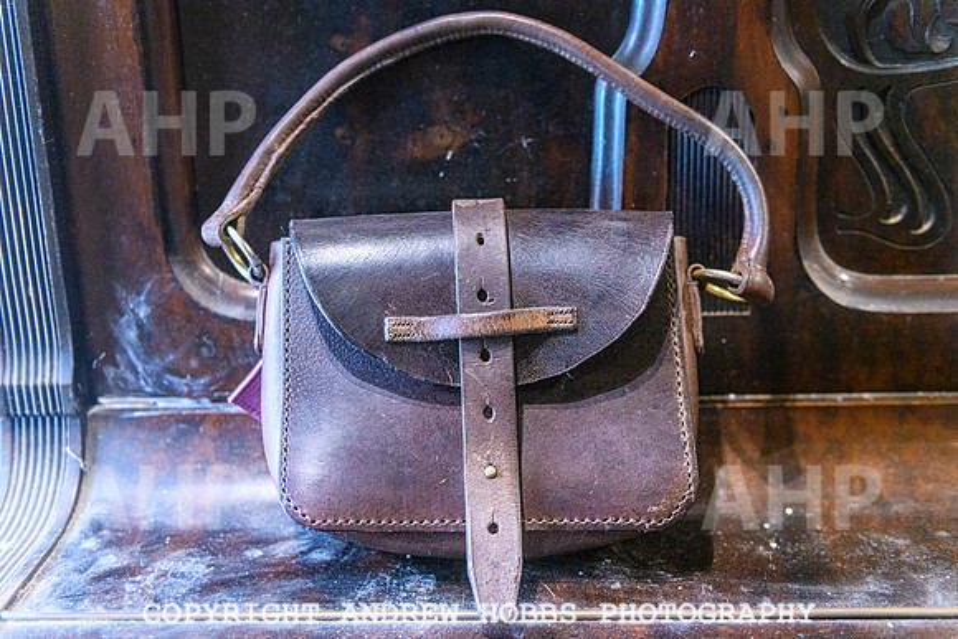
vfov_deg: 33.5
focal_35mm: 40
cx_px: 479
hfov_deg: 48.5
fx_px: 1063
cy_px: 320
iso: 3200
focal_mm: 38
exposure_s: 1/60
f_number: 2.8
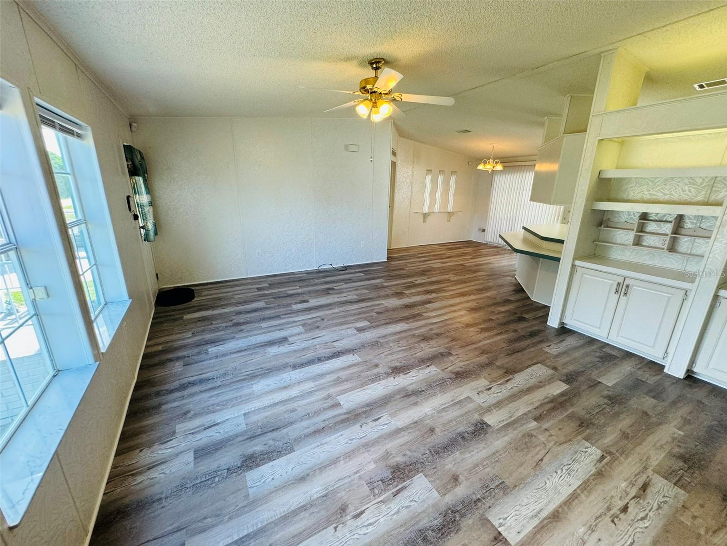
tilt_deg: -17.0
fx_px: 294
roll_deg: -1.2
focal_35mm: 14
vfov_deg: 85.7
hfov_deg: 102.1
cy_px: 273
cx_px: 364
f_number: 2.2
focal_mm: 2.22
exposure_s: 1/120
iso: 160
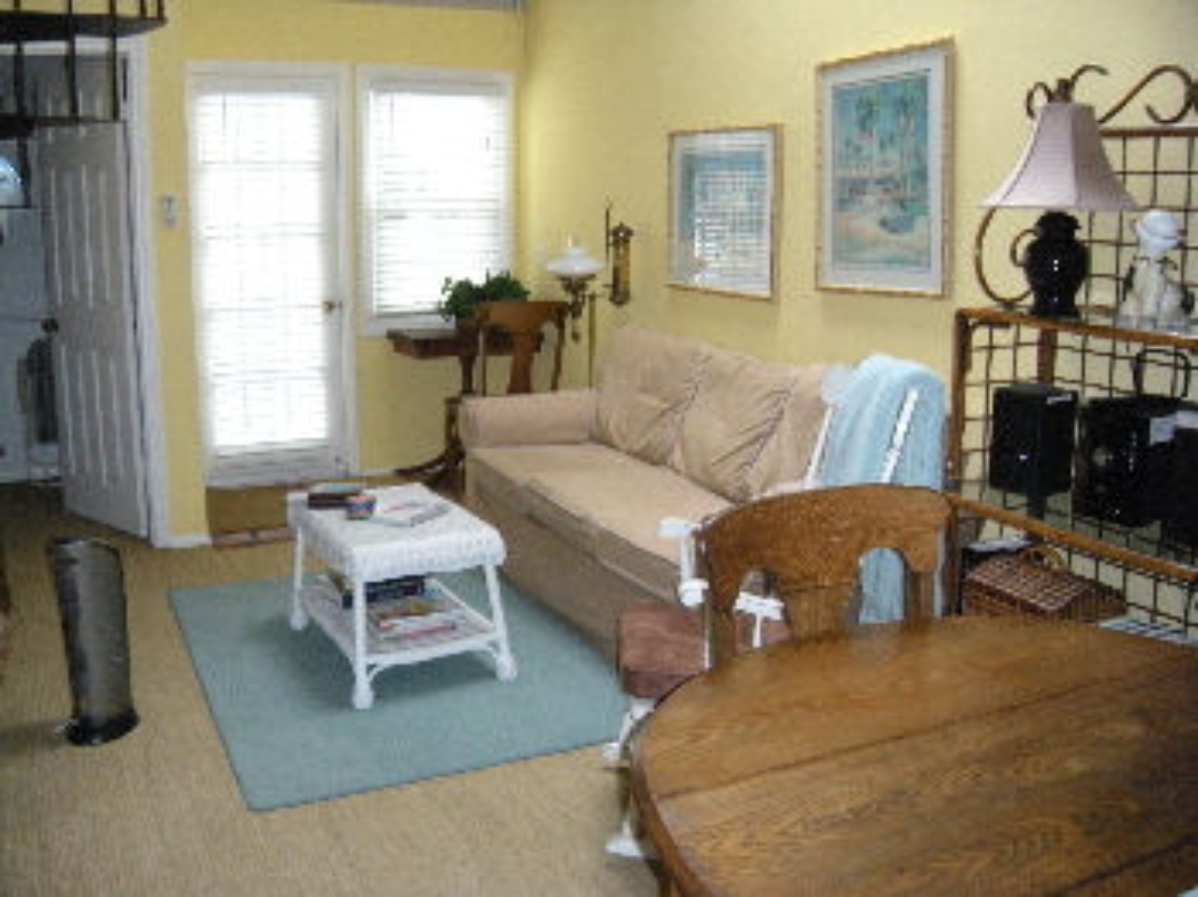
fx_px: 1210
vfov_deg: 40.7
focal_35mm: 35
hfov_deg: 52.7
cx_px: 599
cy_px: 448
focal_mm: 5.9
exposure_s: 1/30
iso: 400
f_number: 3.8
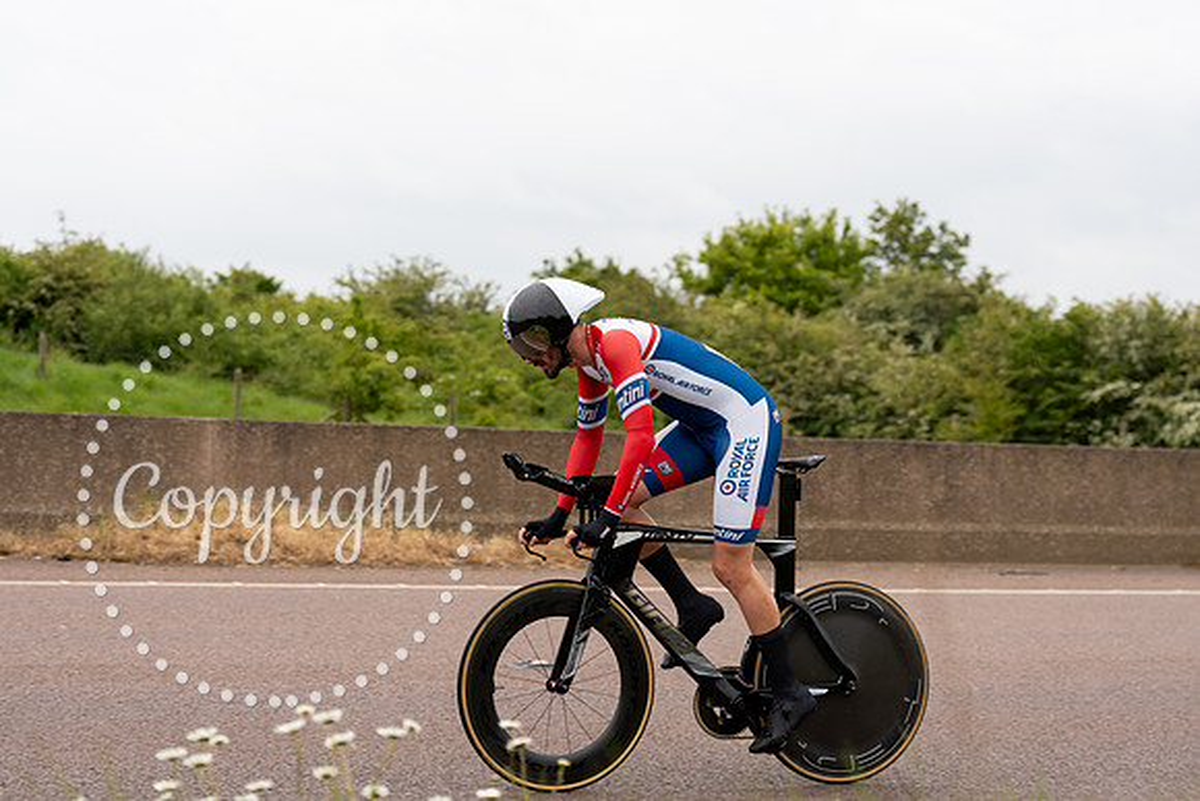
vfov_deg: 18.9
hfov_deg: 28.0
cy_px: 409
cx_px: 600
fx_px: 2402
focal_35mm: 72
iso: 320
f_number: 3.5
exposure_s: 1/1000
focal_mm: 70
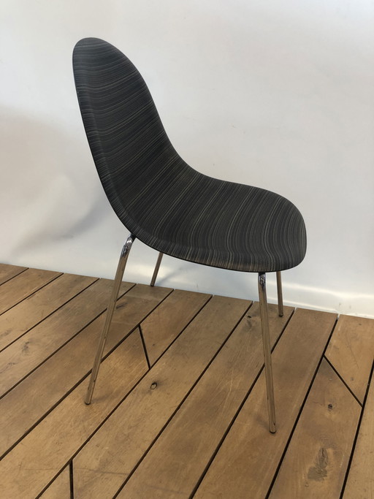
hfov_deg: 49.7
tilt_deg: -28.7
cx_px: 187
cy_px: 250
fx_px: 403
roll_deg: -2.5
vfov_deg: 63.5
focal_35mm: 28
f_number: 1.8
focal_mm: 4
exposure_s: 1/33
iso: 32
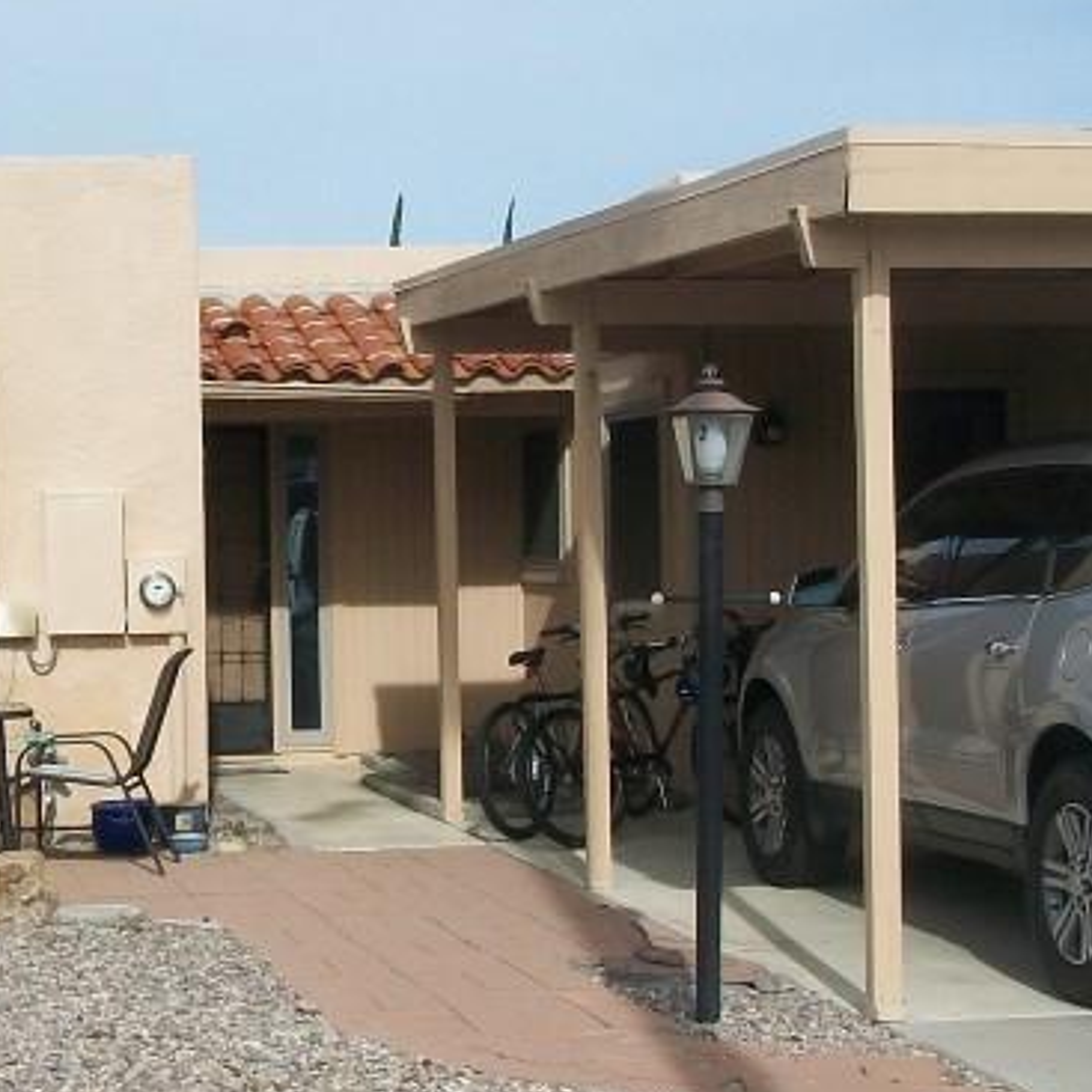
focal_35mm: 79
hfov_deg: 21.6
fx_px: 2820
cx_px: 199
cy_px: 583
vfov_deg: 21.9
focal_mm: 5.7
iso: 80
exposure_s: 1/500
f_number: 5.5
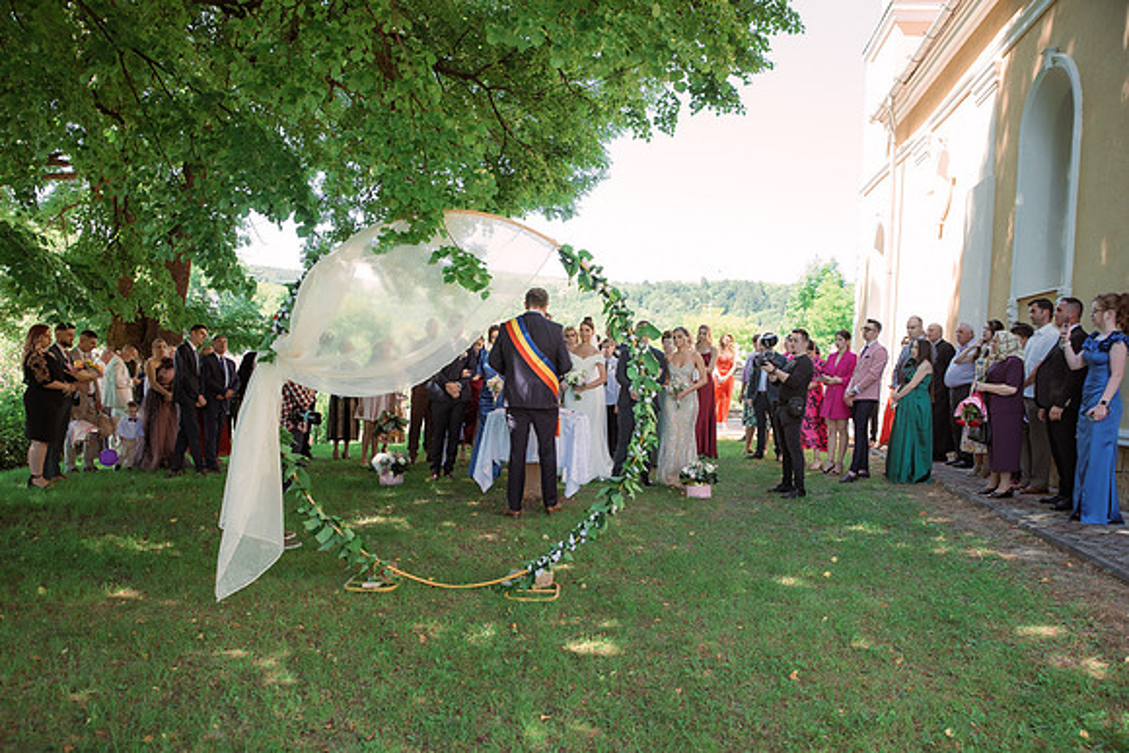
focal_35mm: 29
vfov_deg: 45.0
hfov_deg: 63.6
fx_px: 910
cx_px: 564
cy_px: 376
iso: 320
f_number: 3.5
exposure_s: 1/320
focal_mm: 29
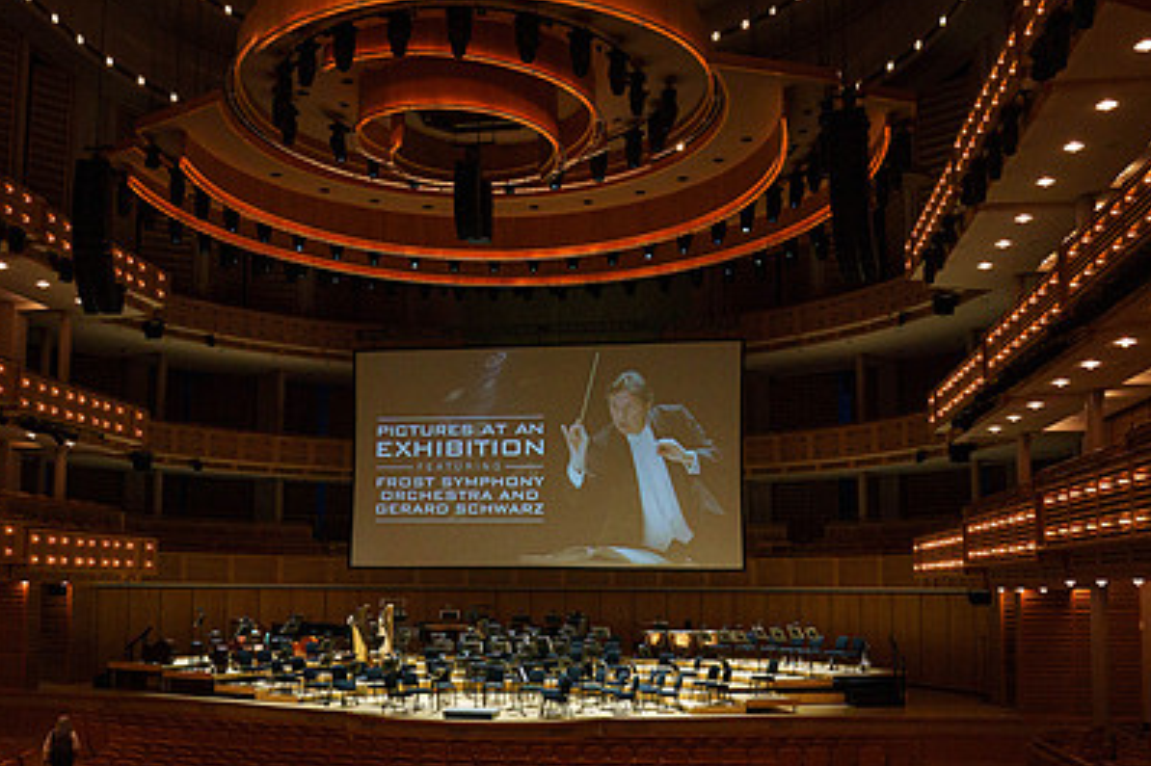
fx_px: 1119
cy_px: 496
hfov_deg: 54.4
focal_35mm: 35
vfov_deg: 37.5
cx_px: 521
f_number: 7.1
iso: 3200
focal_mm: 24
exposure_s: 1/200
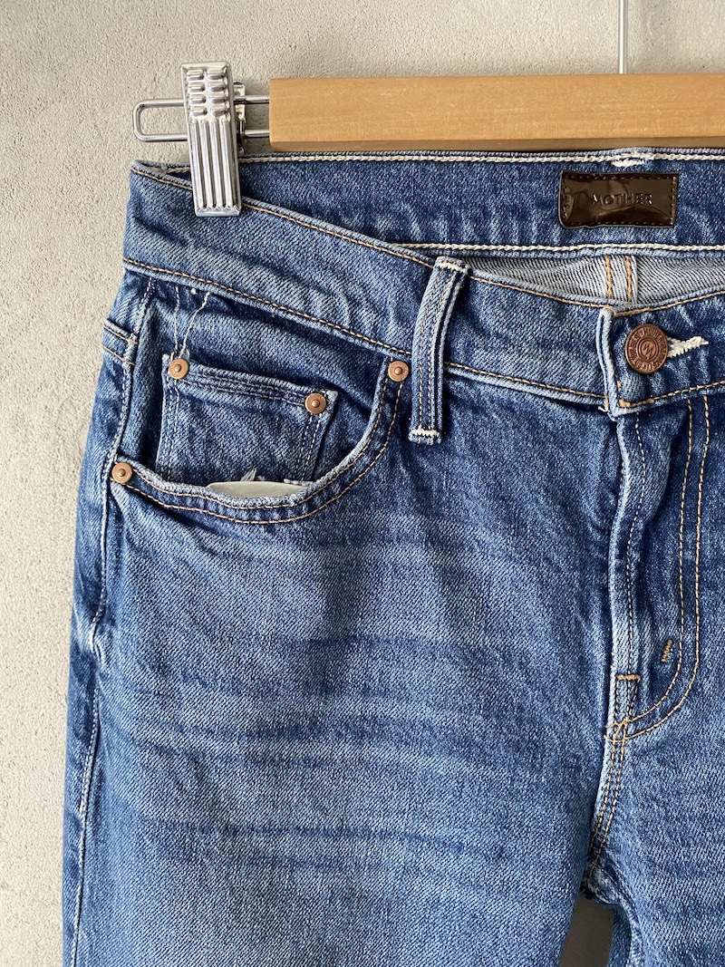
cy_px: 484
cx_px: 362
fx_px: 726
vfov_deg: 67.3
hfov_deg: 53.1
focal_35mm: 26
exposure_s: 1/60
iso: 320
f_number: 1.8
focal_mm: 4.25
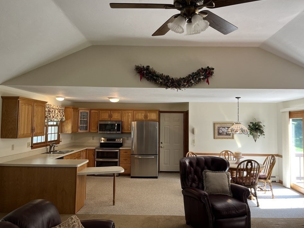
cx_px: 160
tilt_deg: +3.4
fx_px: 246
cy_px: 109
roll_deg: -0.5
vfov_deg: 49.7
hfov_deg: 63.4
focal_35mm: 28
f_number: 1.6
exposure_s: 1/120
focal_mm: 5.1
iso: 100
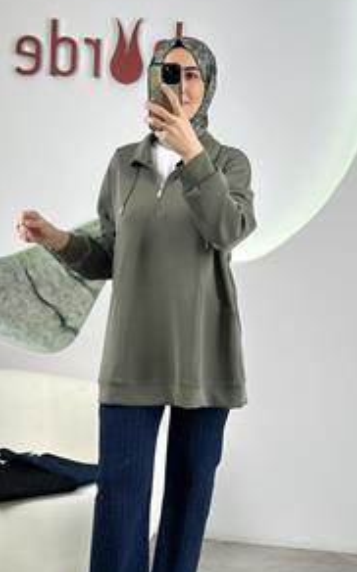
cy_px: 312
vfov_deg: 28.6
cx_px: 143
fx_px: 1123
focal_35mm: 72
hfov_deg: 18.0
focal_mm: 6.86
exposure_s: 1/100
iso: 64
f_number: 1.78
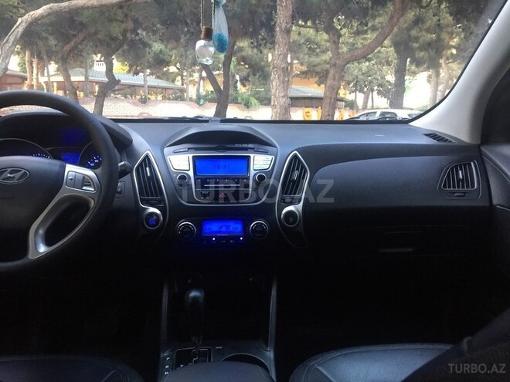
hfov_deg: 61.7
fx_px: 427
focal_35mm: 29
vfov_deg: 48.2
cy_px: 191
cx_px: 255
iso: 160
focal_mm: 4.15
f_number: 2.2
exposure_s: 1/33
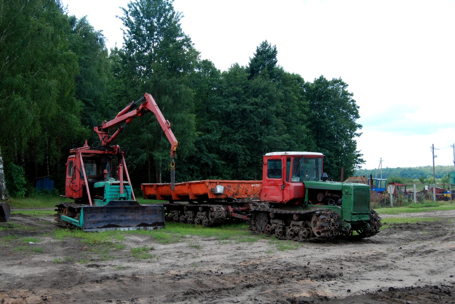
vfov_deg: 34.3
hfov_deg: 49.5
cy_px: 152
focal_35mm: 39
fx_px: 494
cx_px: 228
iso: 125
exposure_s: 1/125
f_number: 5.6
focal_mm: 26
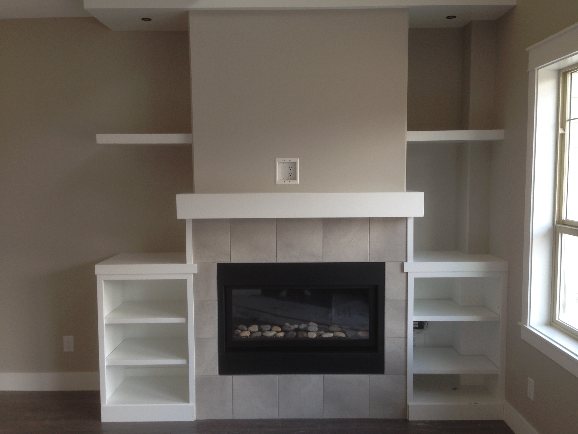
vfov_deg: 42.9
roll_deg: +0.3
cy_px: 217
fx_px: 551
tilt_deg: -4.6
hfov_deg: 55.4
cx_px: 289
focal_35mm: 33
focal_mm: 4.12
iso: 50
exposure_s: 1/24
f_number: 2.4
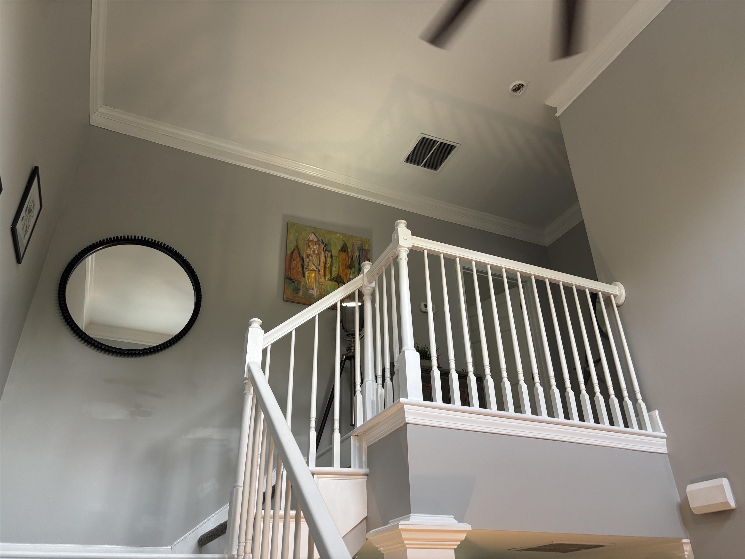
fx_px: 560
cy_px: 280
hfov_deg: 67.3
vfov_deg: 53.1
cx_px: 372
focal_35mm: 26
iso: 100
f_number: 1.6
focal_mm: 5.96
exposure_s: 1/41
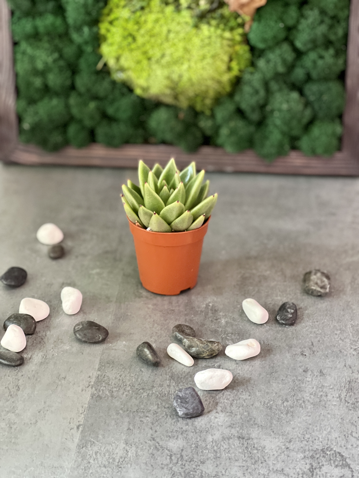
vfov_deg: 25.3
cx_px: 180
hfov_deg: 19.1
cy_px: 239
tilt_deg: -28.3
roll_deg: +0.0
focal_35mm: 77
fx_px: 1065
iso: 400
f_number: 2.8
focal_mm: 9
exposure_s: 1/28
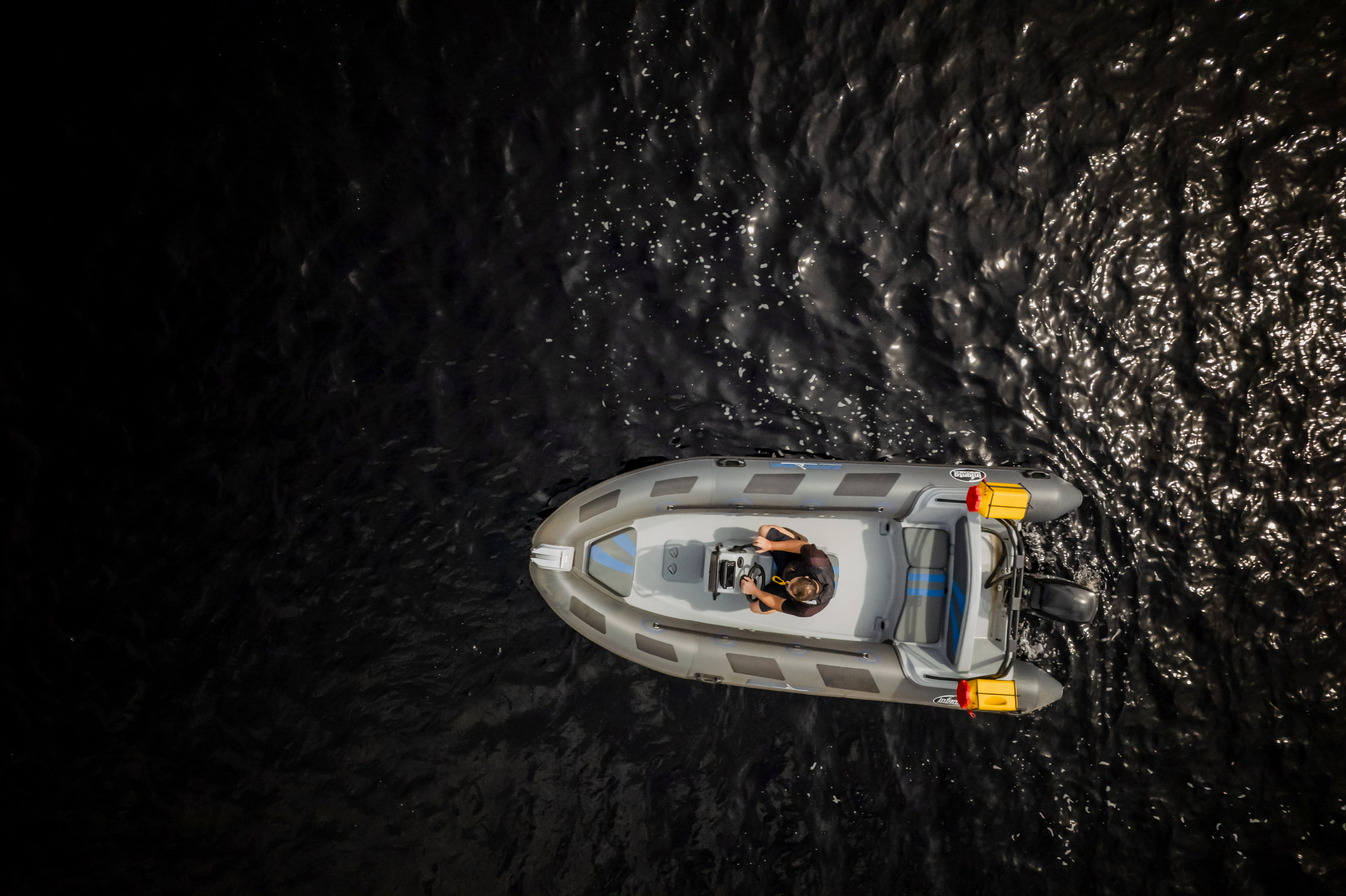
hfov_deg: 78.6
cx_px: 673
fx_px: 822
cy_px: 448
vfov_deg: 57.2
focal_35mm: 22
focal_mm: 8.38
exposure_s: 1/500
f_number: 2.8
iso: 400
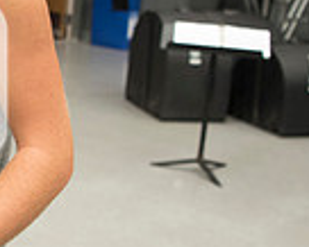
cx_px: -164
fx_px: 879
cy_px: 103
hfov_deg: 17.7
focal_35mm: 96
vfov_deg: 16.0
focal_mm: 24
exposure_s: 1/160
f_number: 2.8
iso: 1250
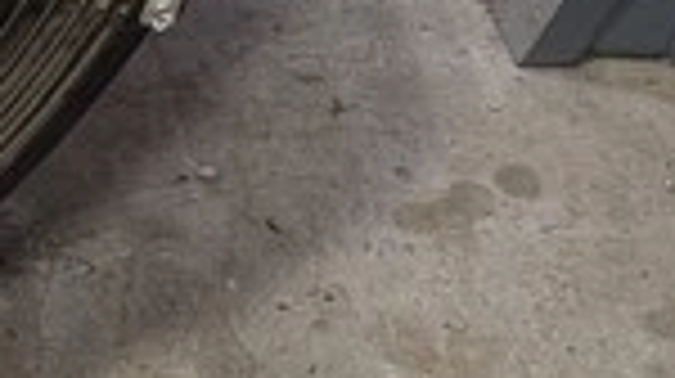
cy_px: -385
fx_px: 3200
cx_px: -918
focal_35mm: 179
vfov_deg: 6.6
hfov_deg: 10.5
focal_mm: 6.9
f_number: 1.68
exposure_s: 1/120
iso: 180
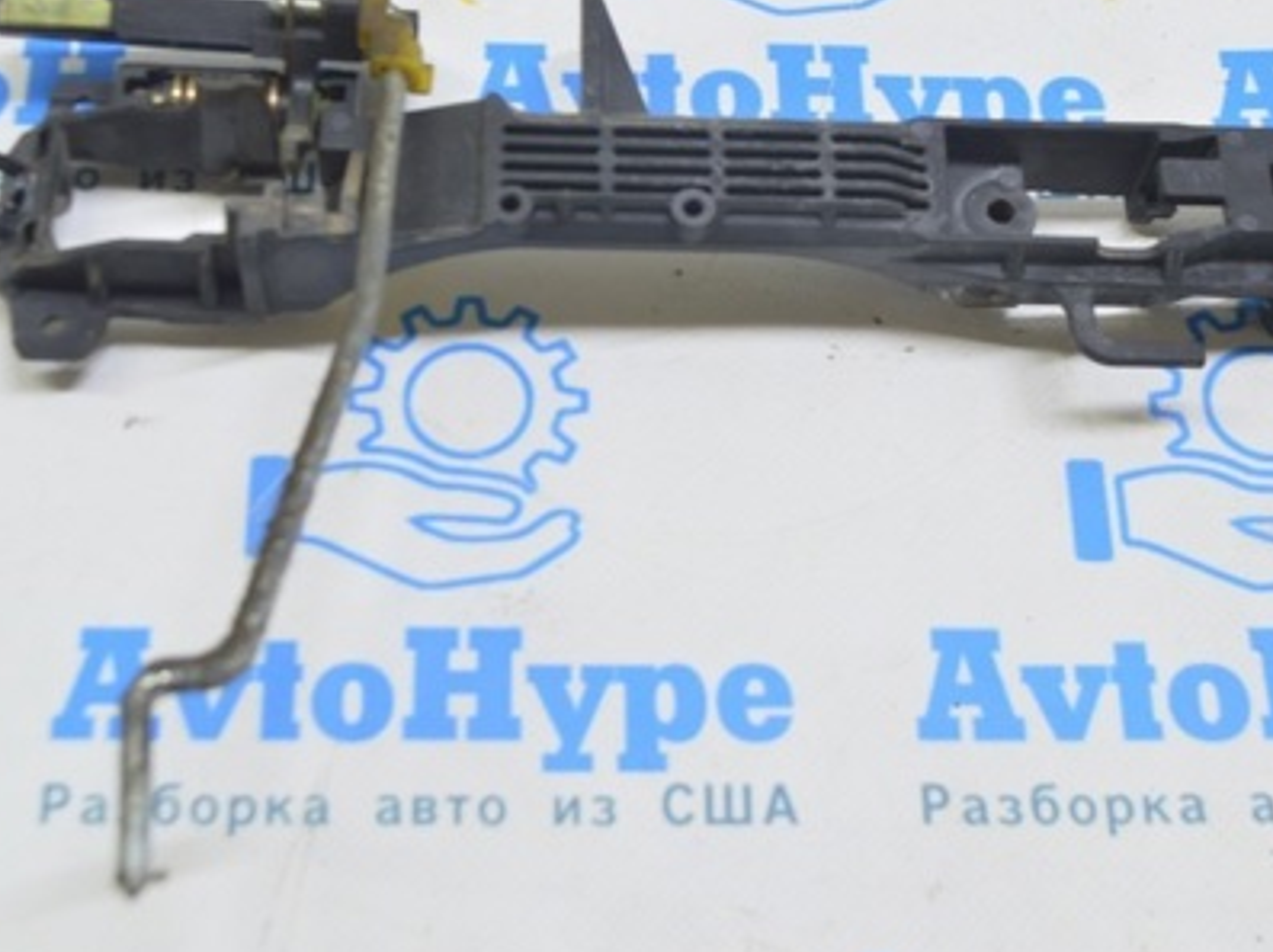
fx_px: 2306
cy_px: 319
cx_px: 564
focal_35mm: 63
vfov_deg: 23.2
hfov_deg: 30.8
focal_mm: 27
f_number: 5.6
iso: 400
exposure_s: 1/20
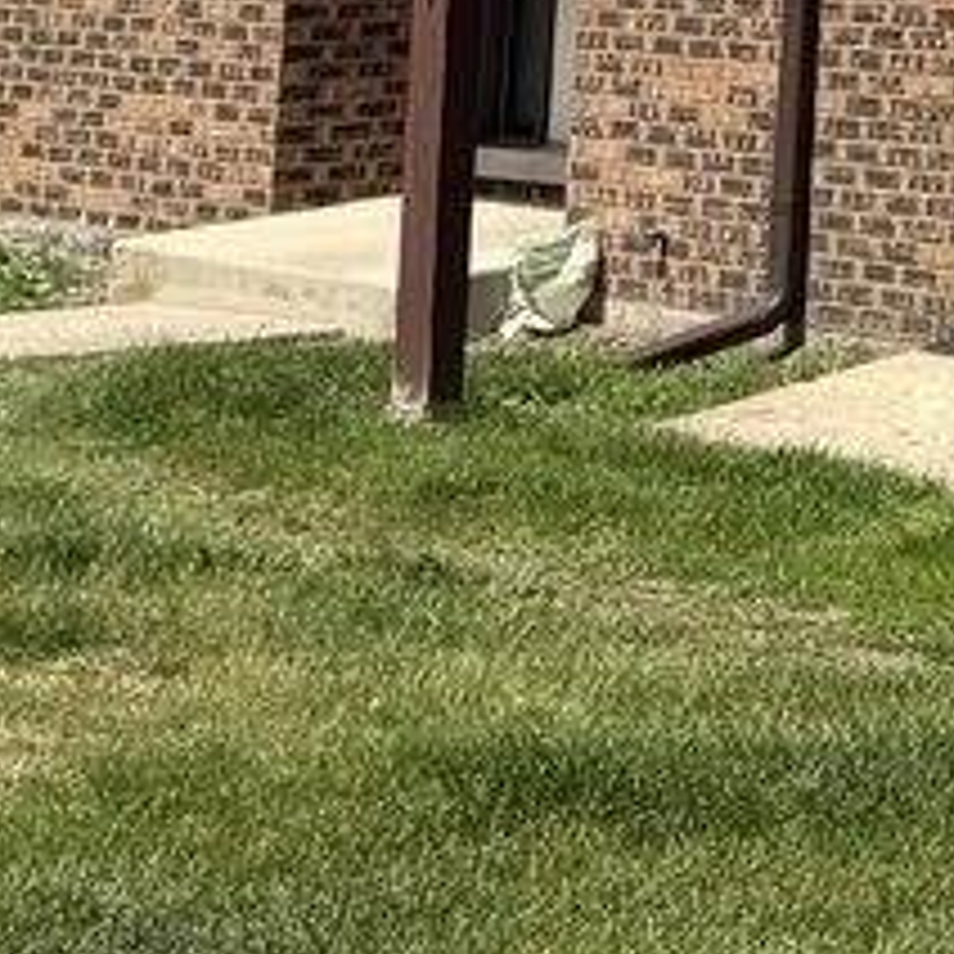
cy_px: -1062
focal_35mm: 144
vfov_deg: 10.9
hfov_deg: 11.2
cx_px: 1782
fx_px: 4490
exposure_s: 1/4167
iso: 80
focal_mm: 6.76
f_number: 1.78
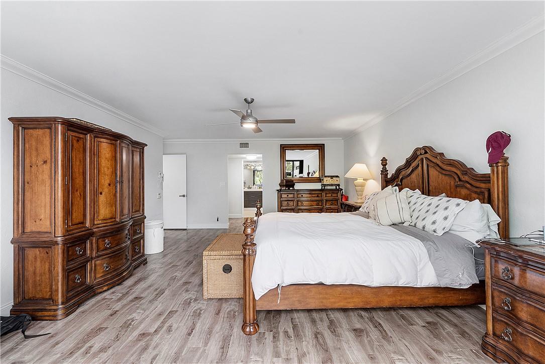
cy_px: 182
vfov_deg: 77.4
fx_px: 227
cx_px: 272
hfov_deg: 100.4
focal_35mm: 15
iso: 160
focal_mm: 10
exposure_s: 1/5
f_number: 11
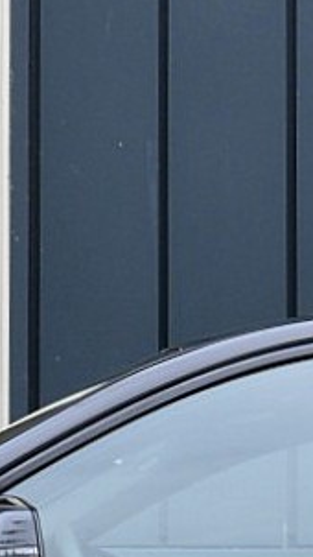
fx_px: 3359
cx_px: 311
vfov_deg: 9.3
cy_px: 649
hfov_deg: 5.3
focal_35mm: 228
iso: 400
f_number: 9
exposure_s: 1/100
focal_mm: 27
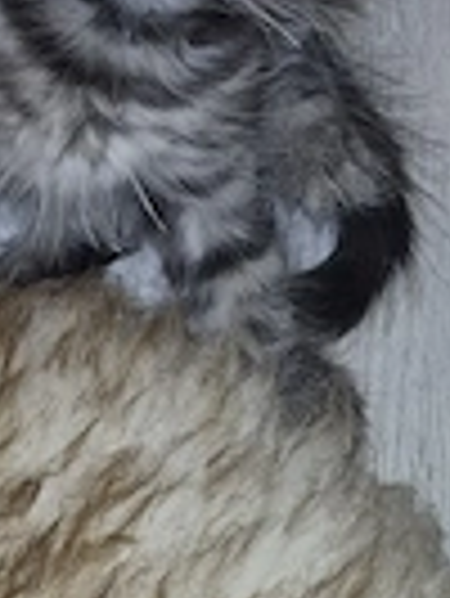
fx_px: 1194
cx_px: -162
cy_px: -202
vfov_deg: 24.2
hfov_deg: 19.4
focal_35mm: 69
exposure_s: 1/50
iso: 64
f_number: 1.8
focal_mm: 5.4
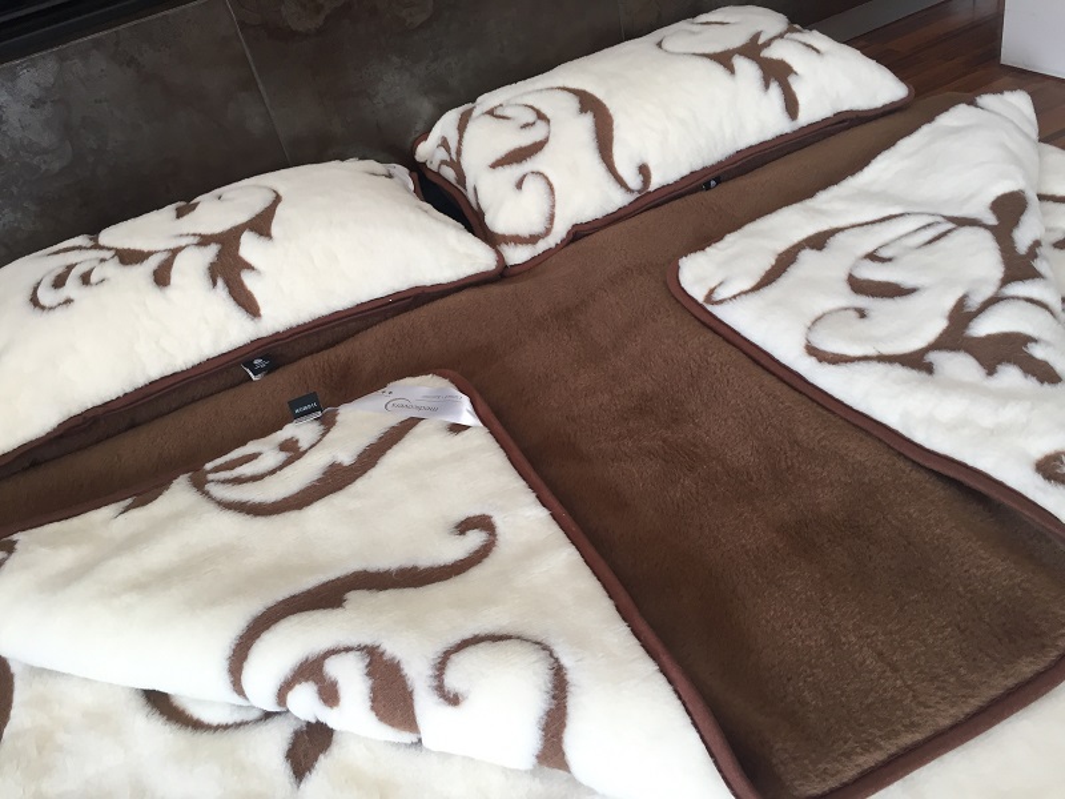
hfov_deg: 61.7
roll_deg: +14.9
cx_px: 532
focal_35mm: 29
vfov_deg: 48.2
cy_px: 400
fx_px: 892
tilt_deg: -36.1
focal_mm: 4.15
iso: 40
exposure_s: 1/33
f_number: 2.2
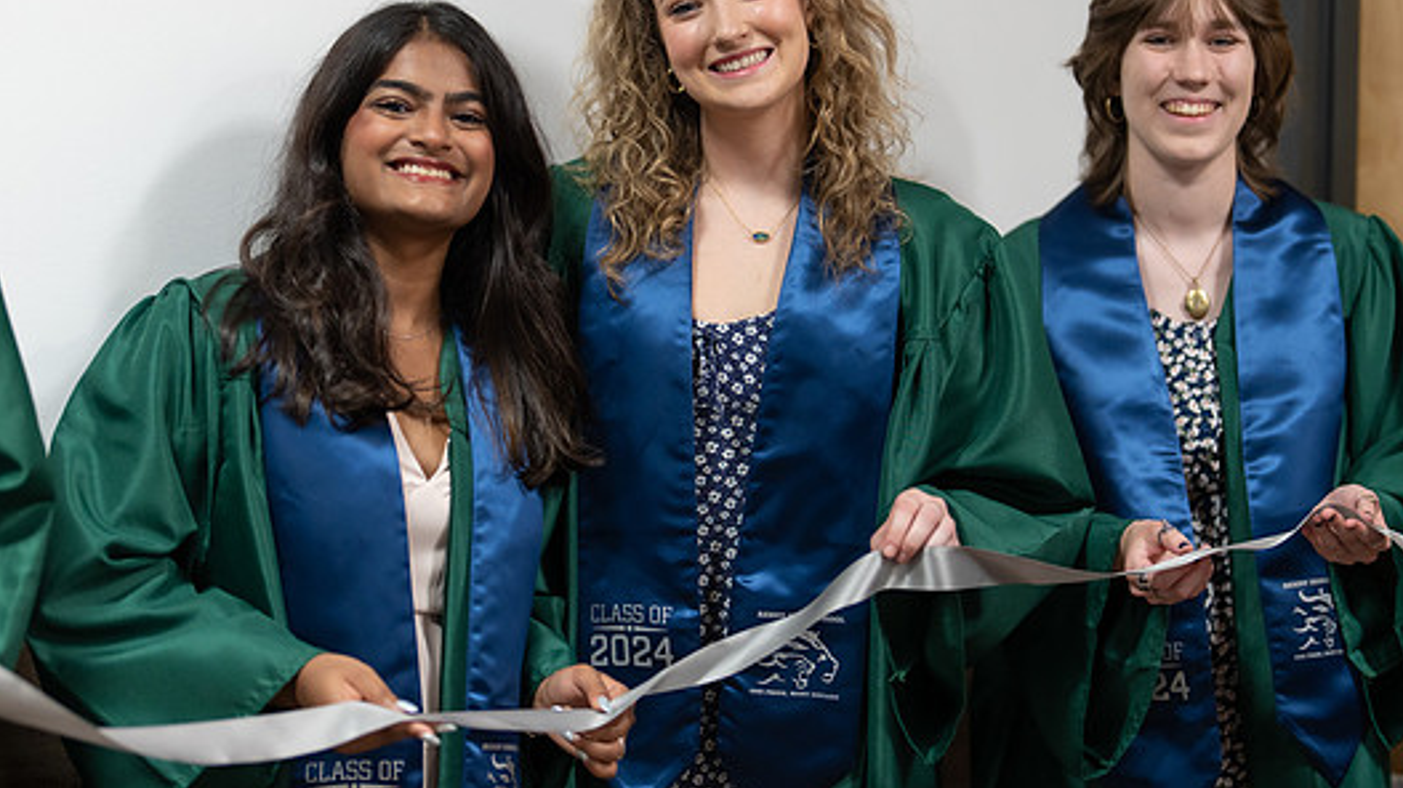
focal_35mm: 71
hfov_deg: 29.8
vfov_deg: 17.0
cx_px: 697
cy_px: 341
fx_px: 2640
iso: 500
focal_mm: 50
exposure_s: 1/320
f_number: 1.2
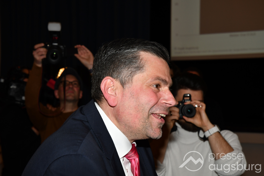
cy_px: 88
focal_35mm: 69
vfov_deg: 19.7
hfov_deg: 29.2
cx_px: 132
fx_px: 506
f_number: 5.6
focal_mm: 46
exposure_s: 1/250
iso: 400
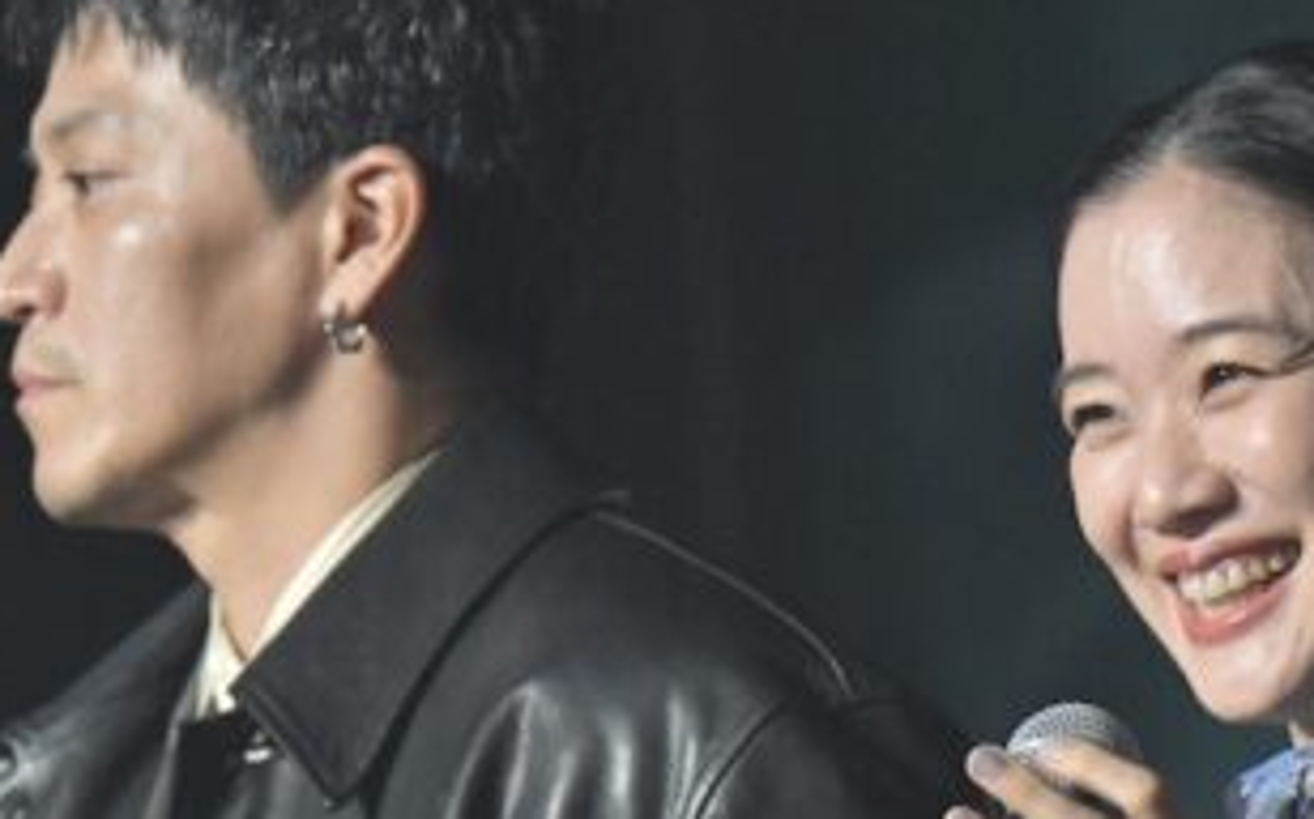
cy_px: 744
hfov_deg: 2.7
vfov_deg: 1.7
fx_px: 27697
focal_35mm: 774
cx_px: 896
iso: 2500
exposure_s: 1/320
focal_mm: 200
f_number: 4
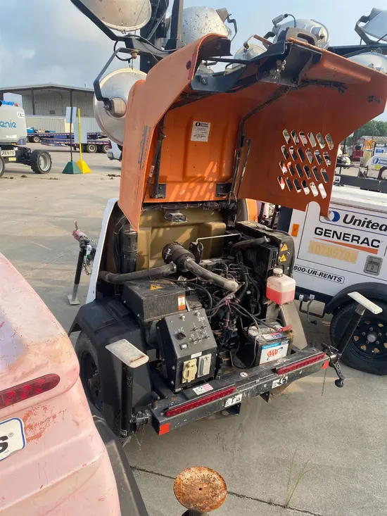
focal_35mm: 26
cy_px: 258
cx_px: 194
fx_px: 387
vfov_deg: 67.3
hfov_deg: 53.1
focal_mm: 4.25
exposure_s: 1/1025
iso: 32
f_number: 1.8
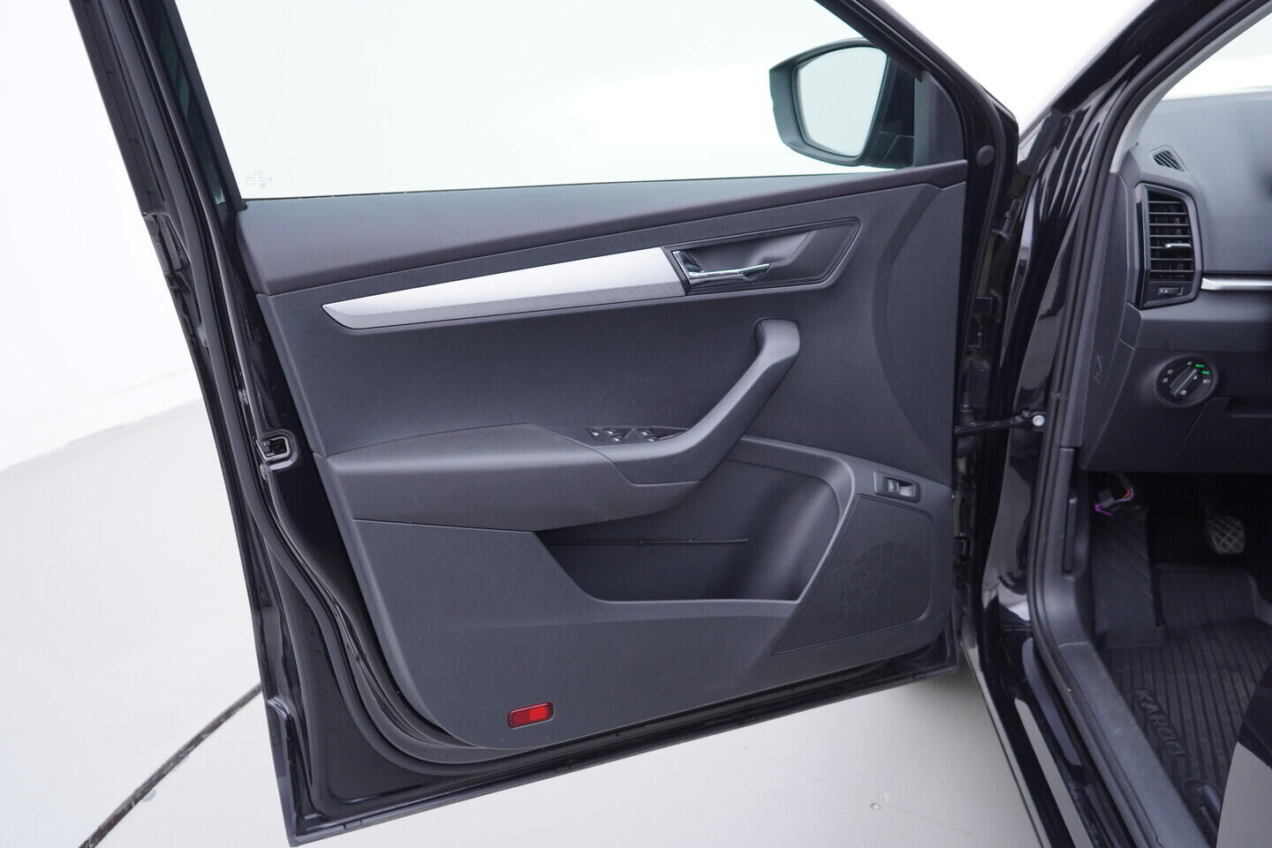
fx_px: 1272
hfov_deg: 53.1
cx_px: 636
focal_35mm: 36
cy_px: 424
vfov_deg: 36.9
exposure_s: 1/40
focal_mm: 24
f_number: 2.8
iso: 125
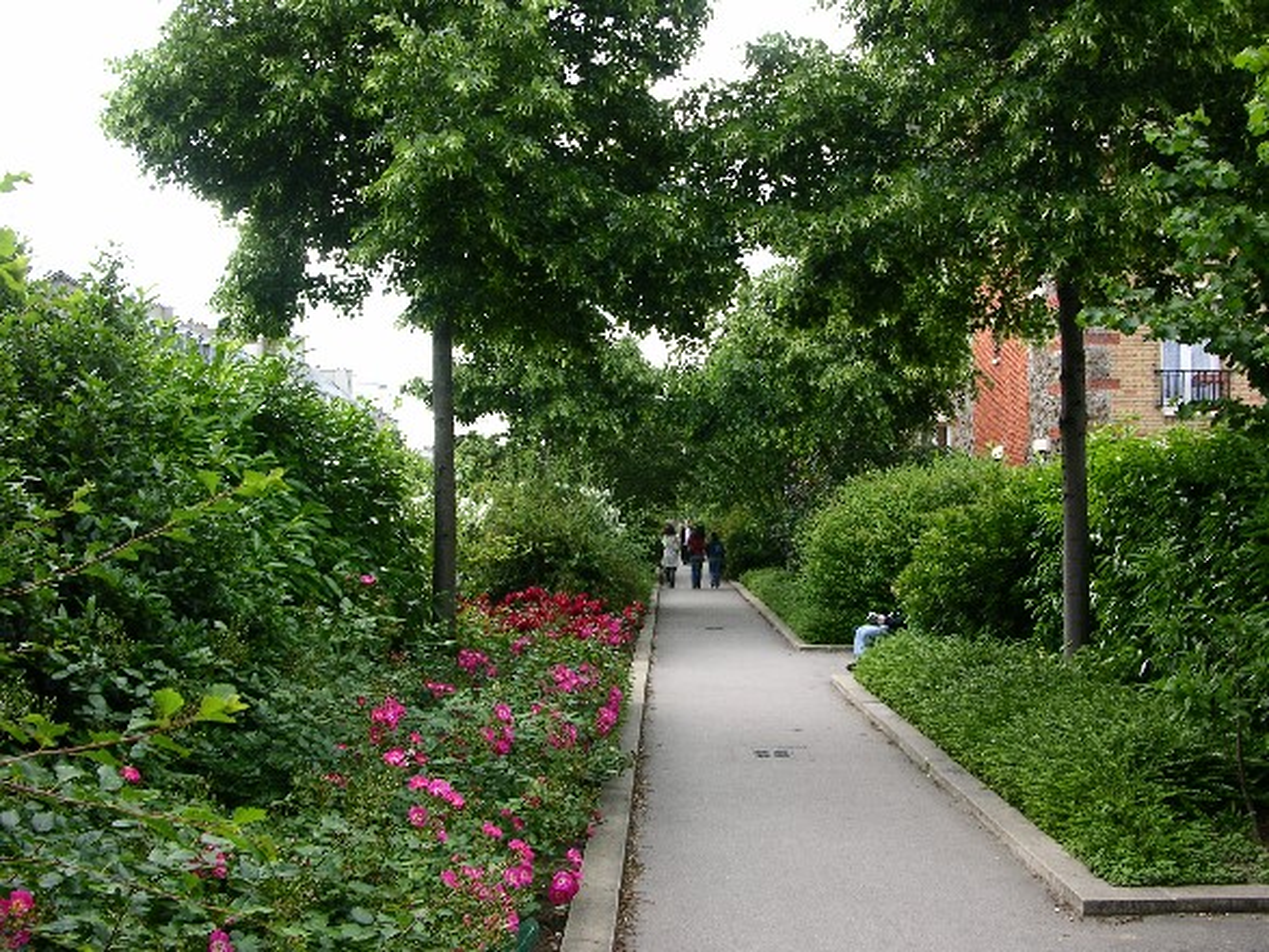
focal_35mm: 35
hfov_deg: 52.6
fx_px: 1283
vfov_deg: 40.7
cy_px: 476
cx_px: 634
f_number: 5
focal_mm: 8.9
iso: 50
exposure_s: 1/46.5
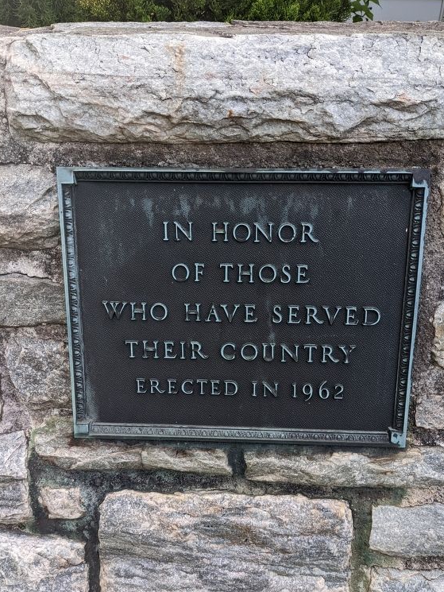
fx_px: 496
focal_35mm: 29
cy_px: 300
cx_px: 234
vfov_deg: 61.6
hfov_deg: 48.2
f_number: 1.73
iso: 53
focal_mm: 4.38
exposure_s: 1/187
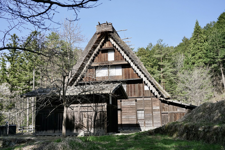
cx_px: 112
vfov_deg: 38.9
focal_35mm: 34
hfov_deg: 55.8
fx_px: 213
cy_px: 75
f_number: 5.6
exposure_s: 1/3200
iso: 1250
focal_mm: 34
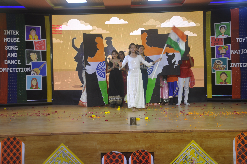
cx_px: 124
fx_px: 411
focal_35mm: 60
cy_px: 82
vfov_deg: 22.6
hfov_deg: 33.4
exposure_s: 1/25
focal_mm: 40
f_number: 5
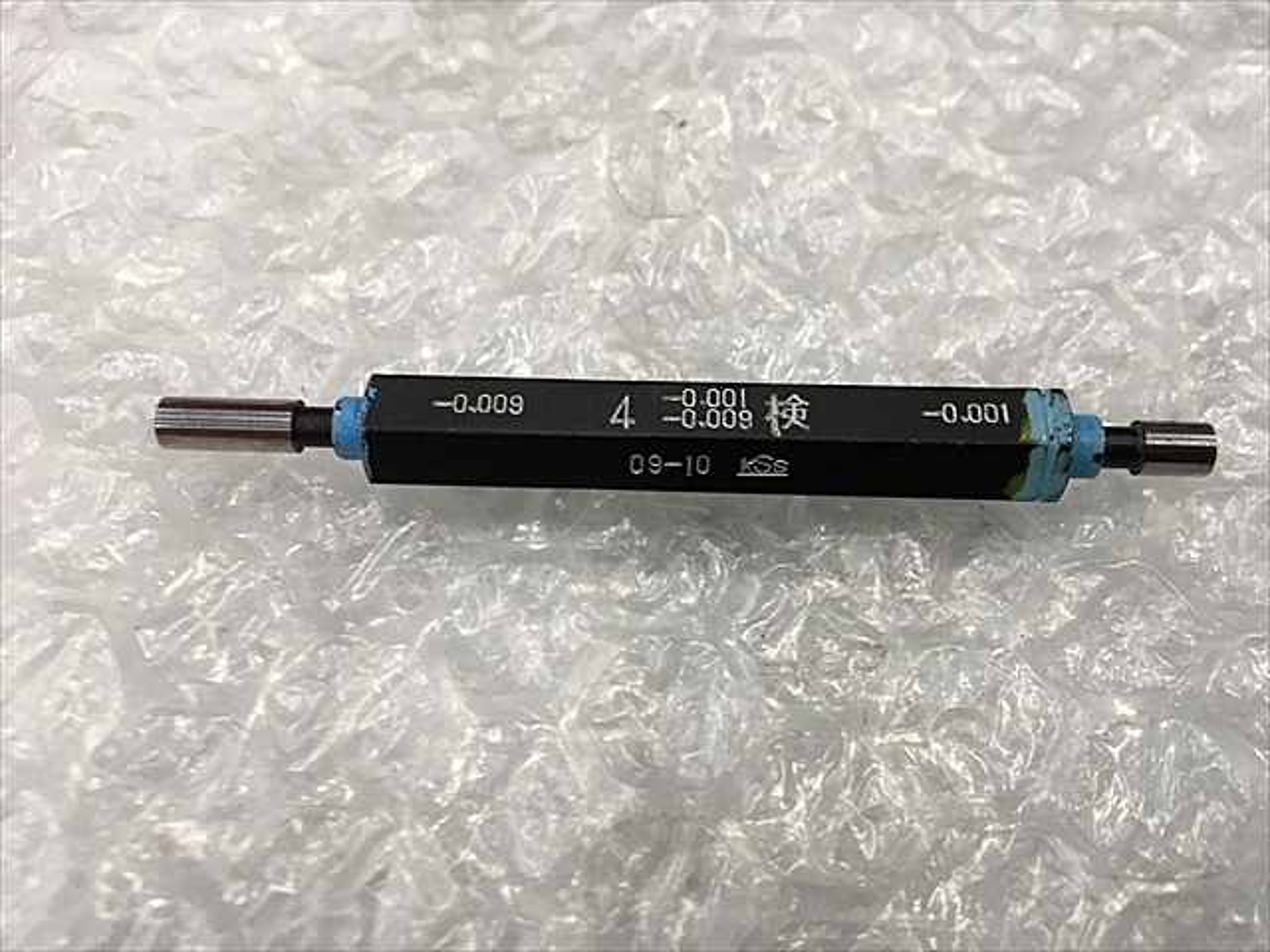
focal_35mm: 29
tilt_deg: -63.4
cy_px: 476
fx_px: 1064
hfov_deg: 61.7
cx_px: 635
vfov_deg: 48.2
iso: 32
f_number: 2.2
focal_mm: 4.15
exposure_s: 1/30
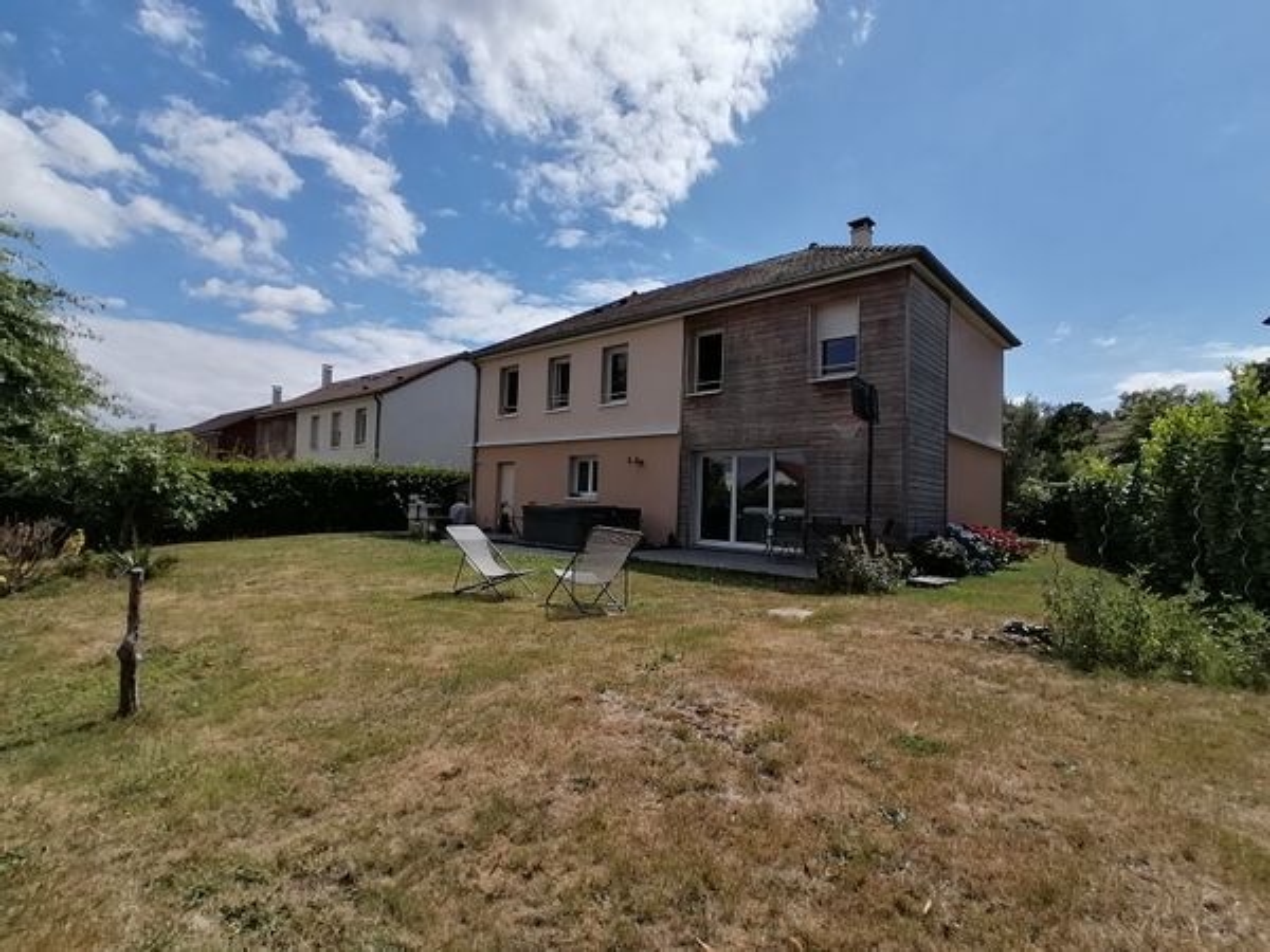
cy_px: 476
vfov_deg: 74.7
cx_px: 635
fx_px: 624
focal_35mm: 17
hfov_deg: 91.0
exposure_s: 1/2625
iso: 50
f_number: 2.4
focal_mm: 2.84
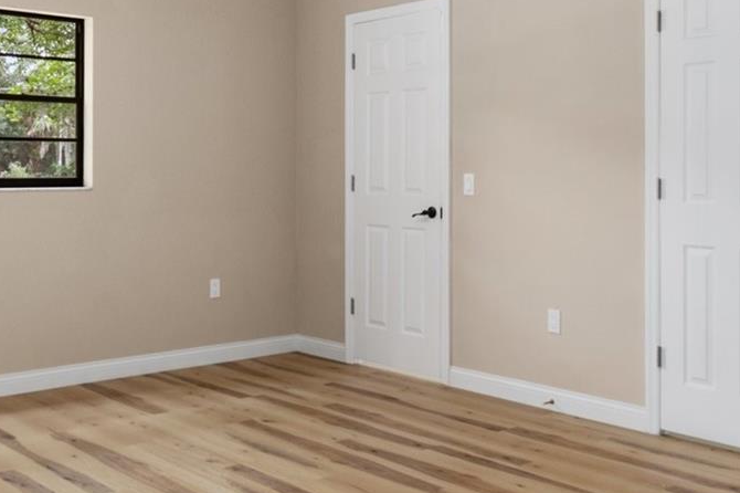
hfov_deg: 45.1
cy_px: 193
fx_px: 883
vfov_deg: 31.1
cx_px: 287
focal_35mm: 43
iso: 320
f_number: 8
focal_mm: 12
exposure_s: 1.6
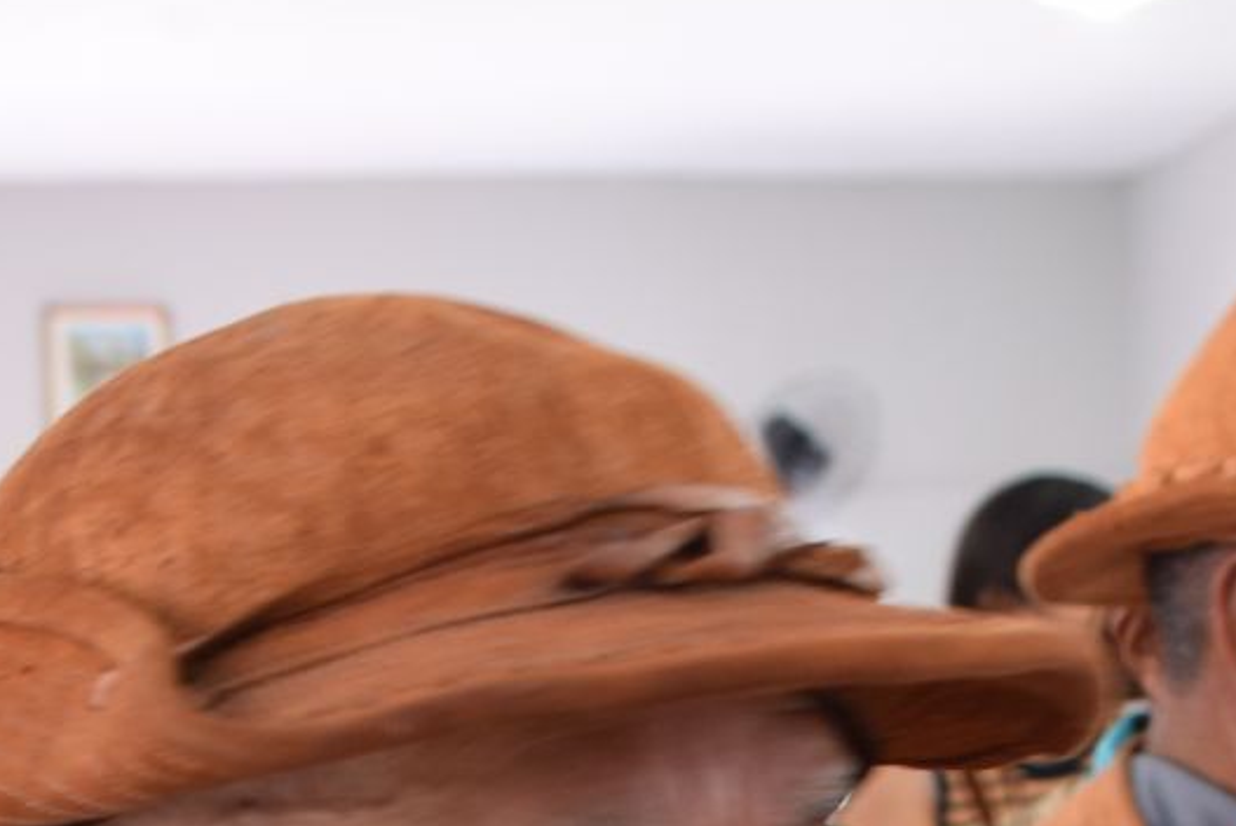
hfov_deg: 21.9
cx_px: 701
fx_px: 3188
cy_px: 1169
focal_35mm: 93
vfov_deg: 14.0
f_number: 3.2
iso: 400
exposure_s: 1/25
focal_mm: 17
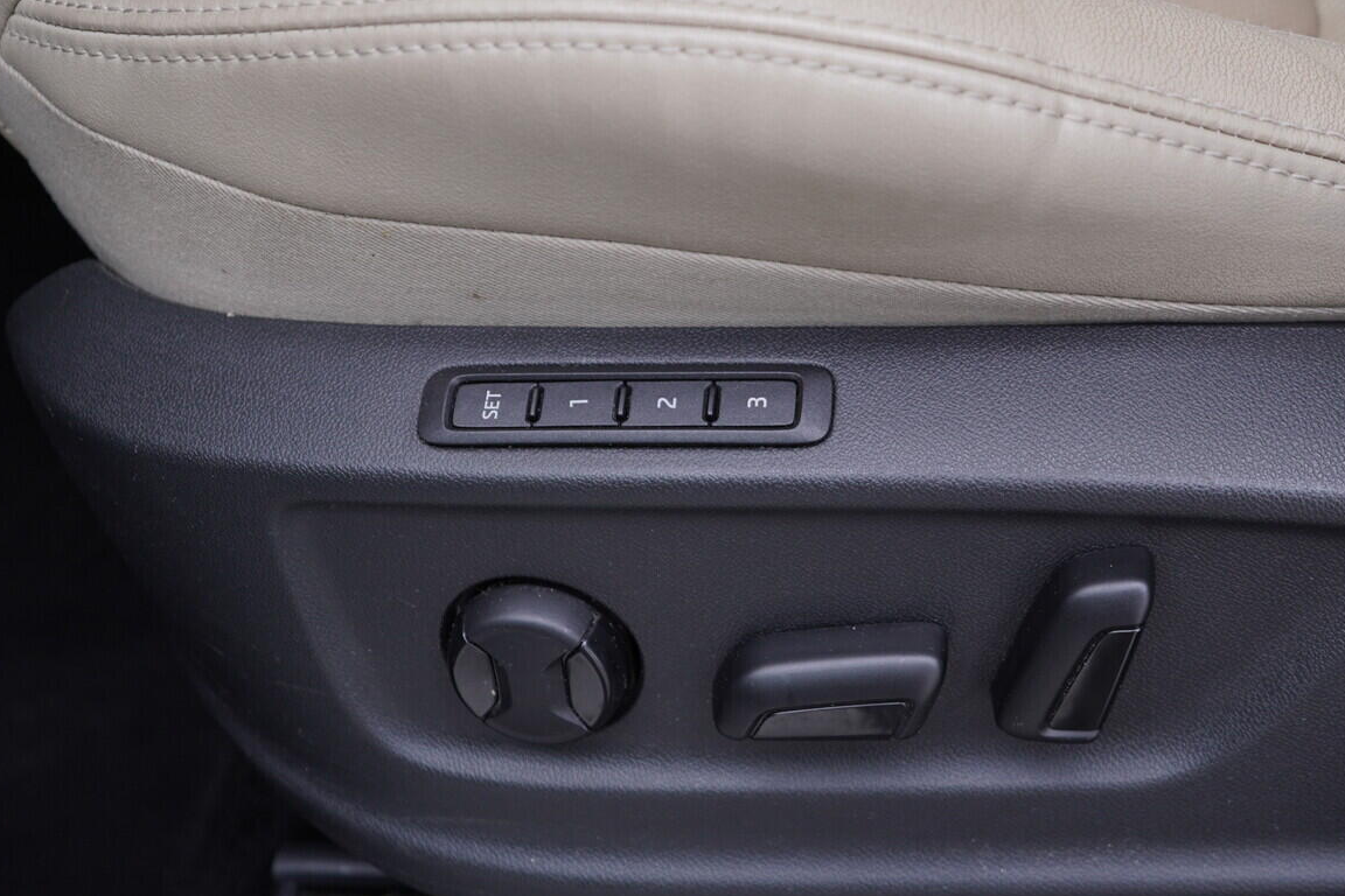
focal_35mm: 45
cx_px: 830
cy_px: 352
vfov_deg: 29.8
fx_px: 1681
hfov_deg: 43.3
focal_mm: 24
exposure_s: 1/40
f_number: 2.8
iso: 125
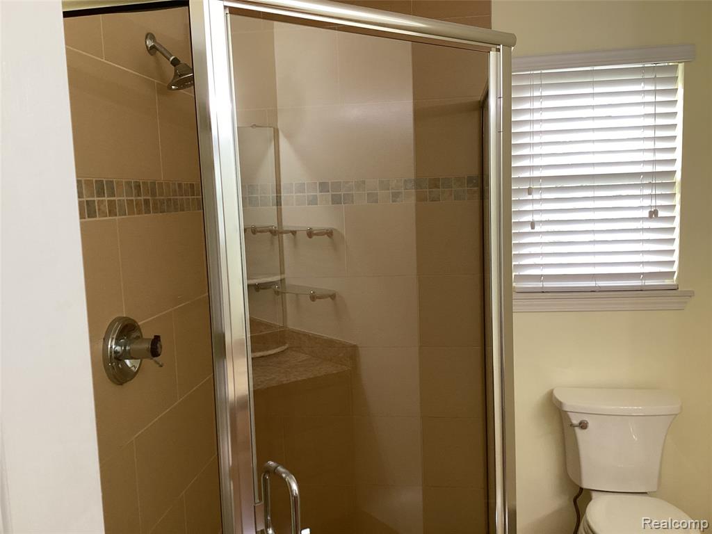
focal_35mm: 31
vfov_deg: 45.4
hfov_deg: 58.4
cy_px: 267
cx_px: 356
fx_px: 638
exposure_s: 1/60
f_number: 2.4
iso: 125
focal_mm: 3.3
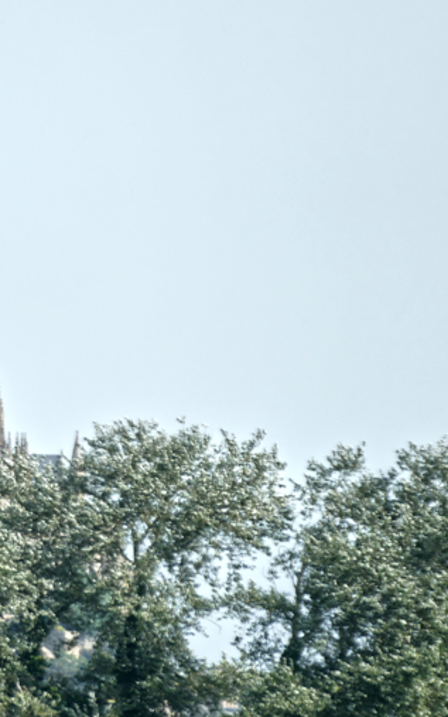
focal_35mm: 815
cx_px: -48
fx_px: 15917
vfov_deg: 2.6
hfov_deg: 1.6
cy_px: 439
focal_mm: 144.3
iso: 125
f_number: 4
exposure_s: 1/800
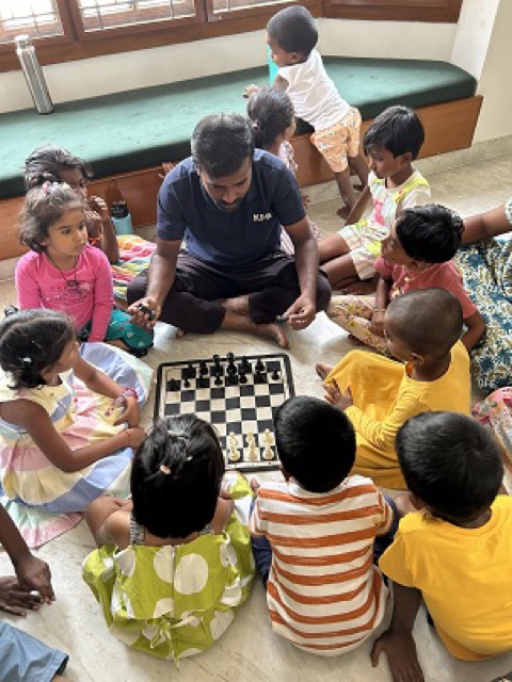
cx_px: 256
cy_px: 341
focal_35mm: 26
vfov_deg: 67.3
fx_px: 513
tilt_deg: -45.5
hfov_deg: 53.1
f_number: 1.5
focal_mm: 5.7
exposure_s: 1/60
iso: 160
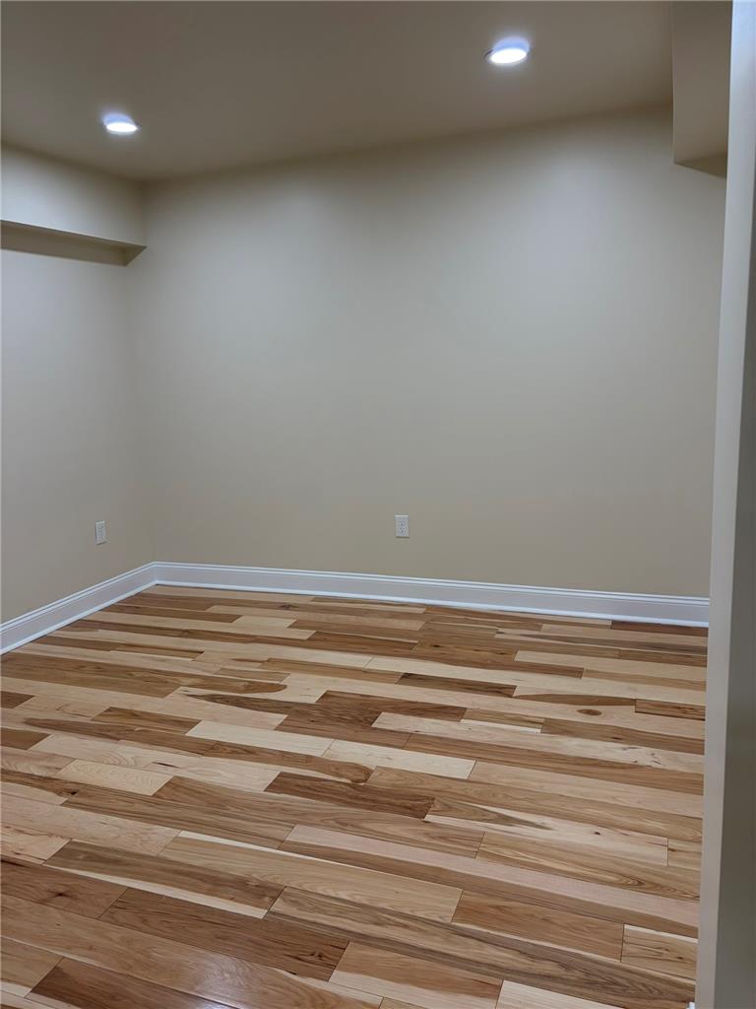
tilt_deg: -7.8
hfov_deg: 53.1
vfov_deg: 67.3
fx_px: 757
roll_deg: +3.6
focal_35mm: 26
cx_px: 378
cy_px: 504
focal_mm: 5.96
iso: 125
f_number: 1.6
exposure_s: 1/120
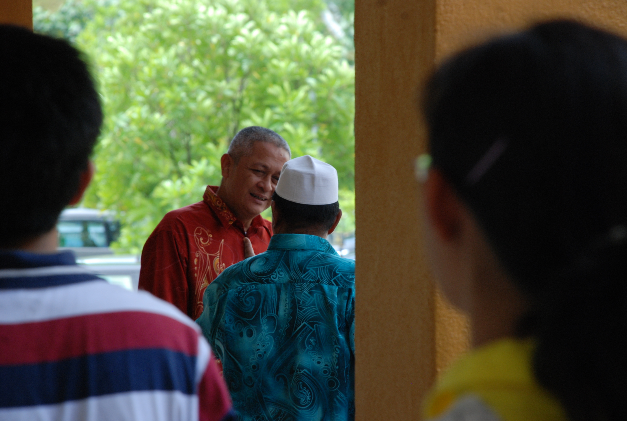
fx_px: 3534
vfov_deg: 6.8
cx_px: 314
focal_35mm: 202
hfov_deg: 10.1
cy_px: 210
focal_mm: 135
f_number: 8
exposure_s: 1/125
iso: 400
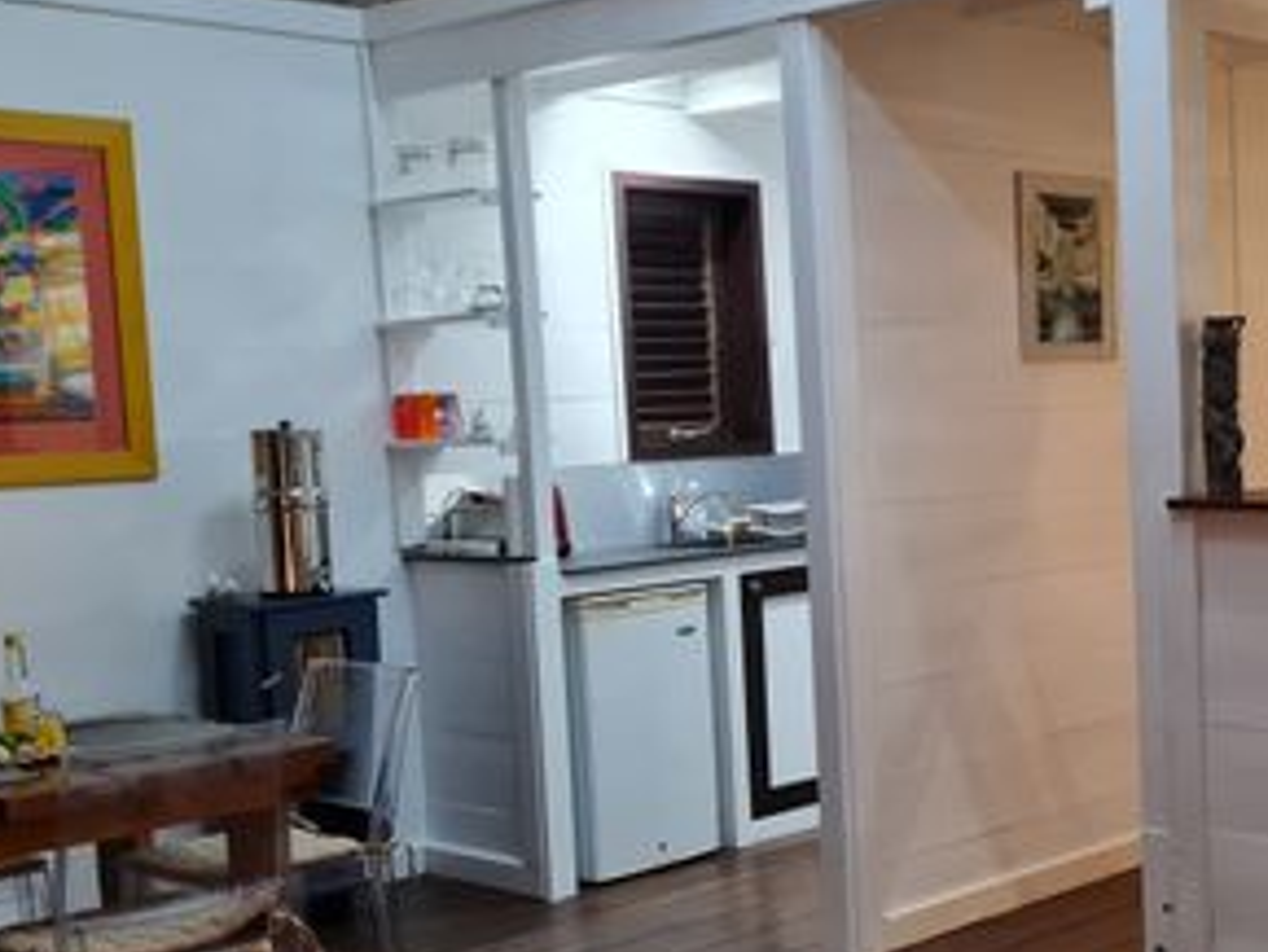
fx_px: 1979
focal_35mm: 54
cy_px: 597
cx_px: 1075
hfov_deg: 34.1
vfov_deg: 27.0
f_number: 1.8
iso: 250
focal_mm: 5.4
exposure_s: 1/50
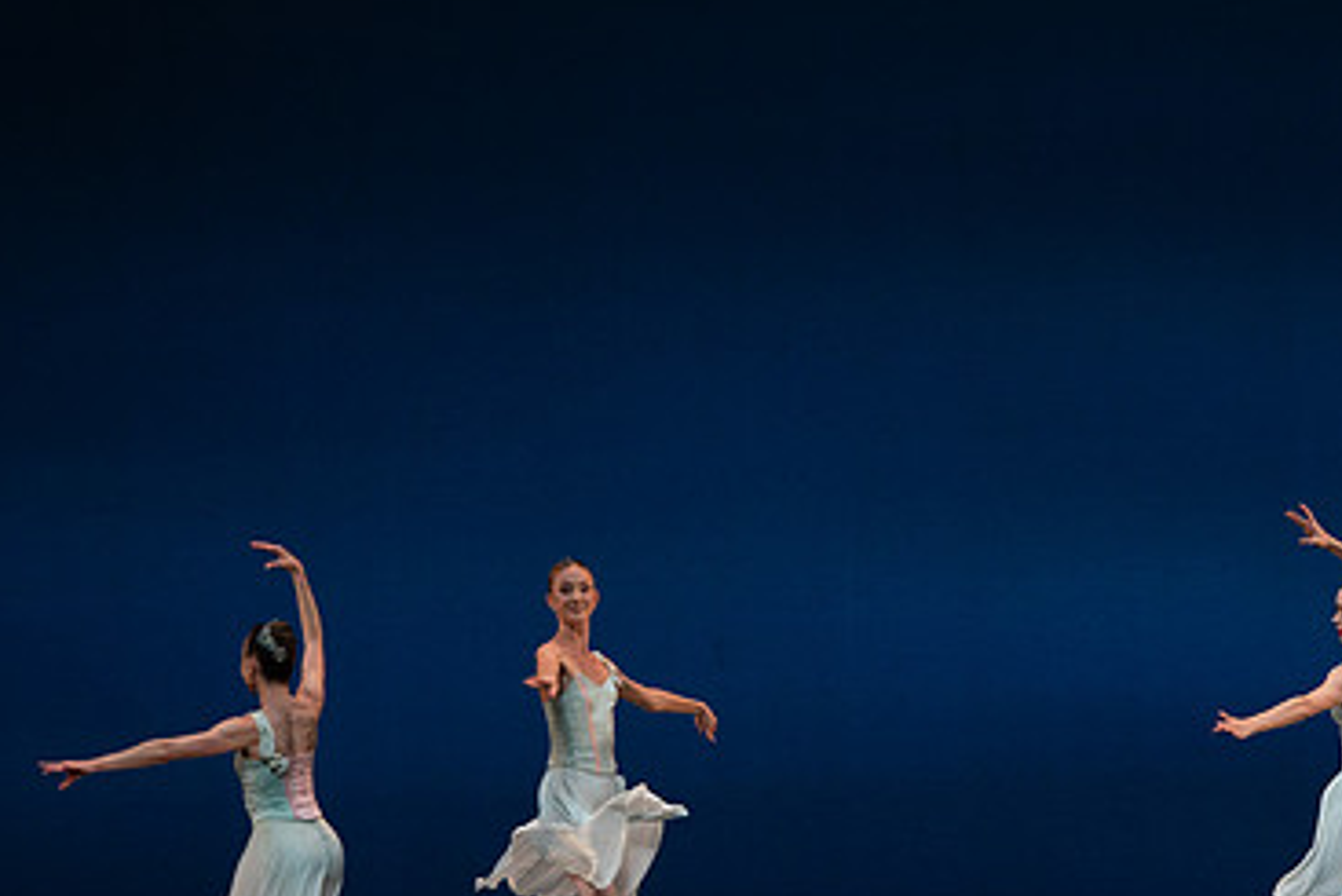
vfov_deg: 6.5
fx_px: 7831
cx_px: 995
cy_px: 561
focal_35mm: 210
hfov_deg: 9.8
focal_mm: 133
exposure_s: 1/500
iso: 3200
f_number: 8
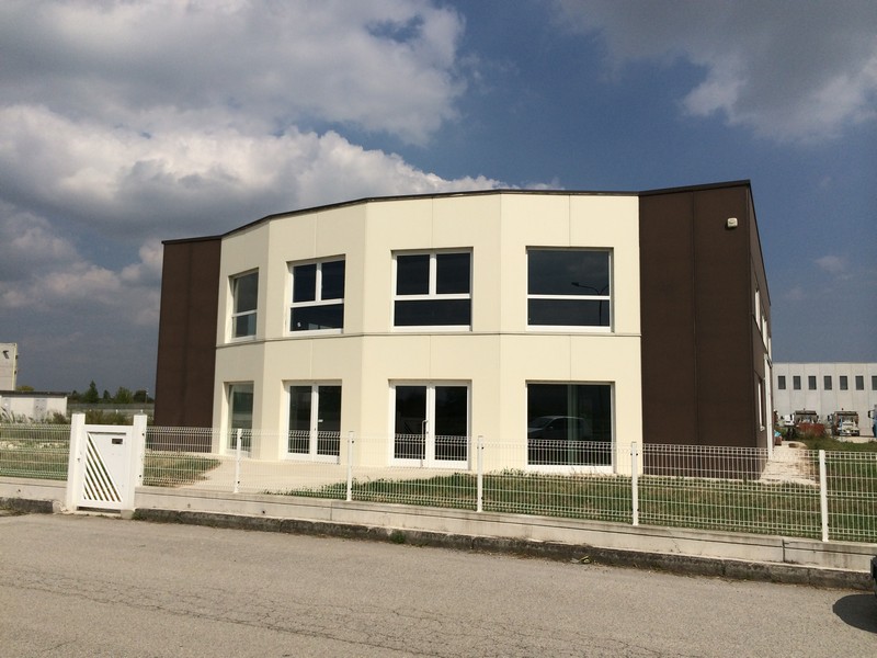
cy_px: 329
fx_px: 760
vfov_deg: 46.8
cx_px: 438
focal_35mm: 30
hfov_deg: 60.0
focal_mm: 4.12
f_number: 2.2
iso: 40
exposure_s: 1/6849
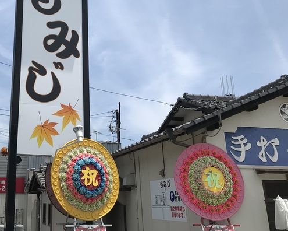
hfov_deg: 39.9
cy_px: 66
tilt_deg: +20.2
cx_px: 69
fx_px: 384
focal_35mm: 45
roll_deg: +0.3
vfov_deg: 33.0
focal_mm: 3.99
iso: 20
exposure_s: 1/3831
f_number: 1.8
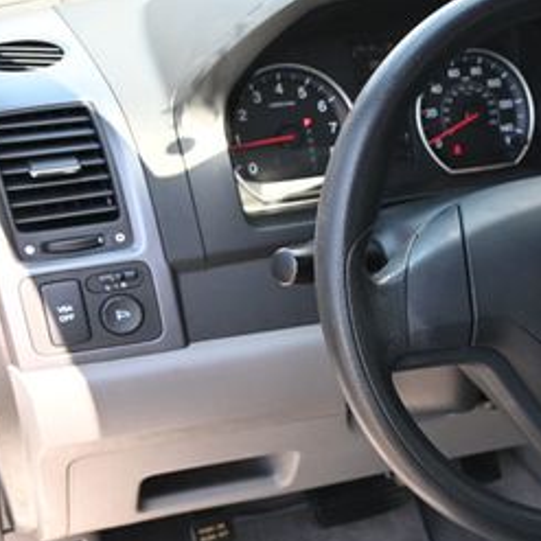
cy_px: 357
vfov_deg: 26.0
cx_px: 633
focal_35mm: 66
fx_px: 1167
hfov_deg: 24.0
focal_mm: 20
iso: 400
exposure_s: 1/125
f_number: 3.8
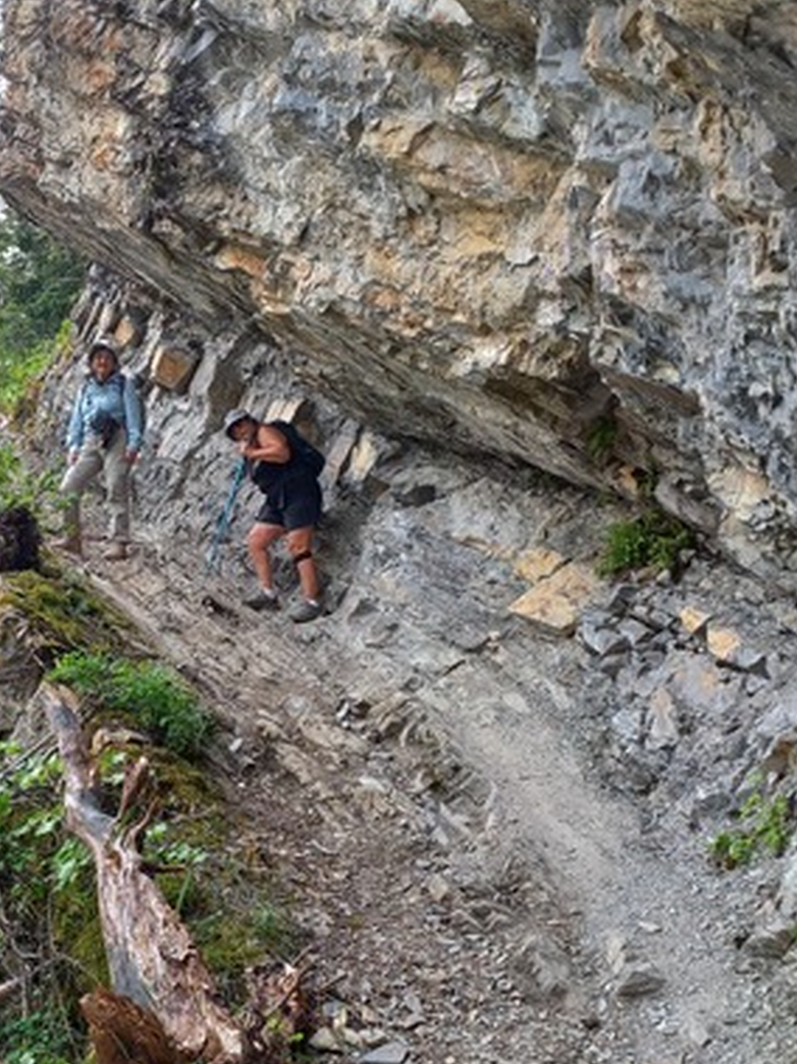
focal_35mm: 44
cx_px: 168
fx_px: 1352
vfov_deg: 42.8
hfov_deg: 32.0
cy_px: 627
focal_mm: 4.65
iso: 50
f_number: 1.8
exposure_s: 1/204
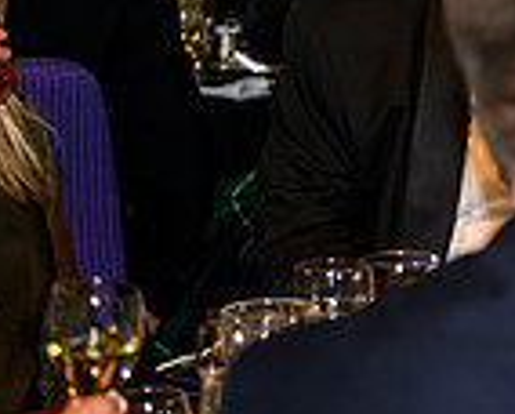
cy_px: 89
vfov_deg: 5.8
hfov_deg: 7.0
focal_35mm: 268
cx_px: 1034
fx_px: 4090
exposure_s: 1/160
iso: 2500
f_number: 3.2
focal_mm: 70
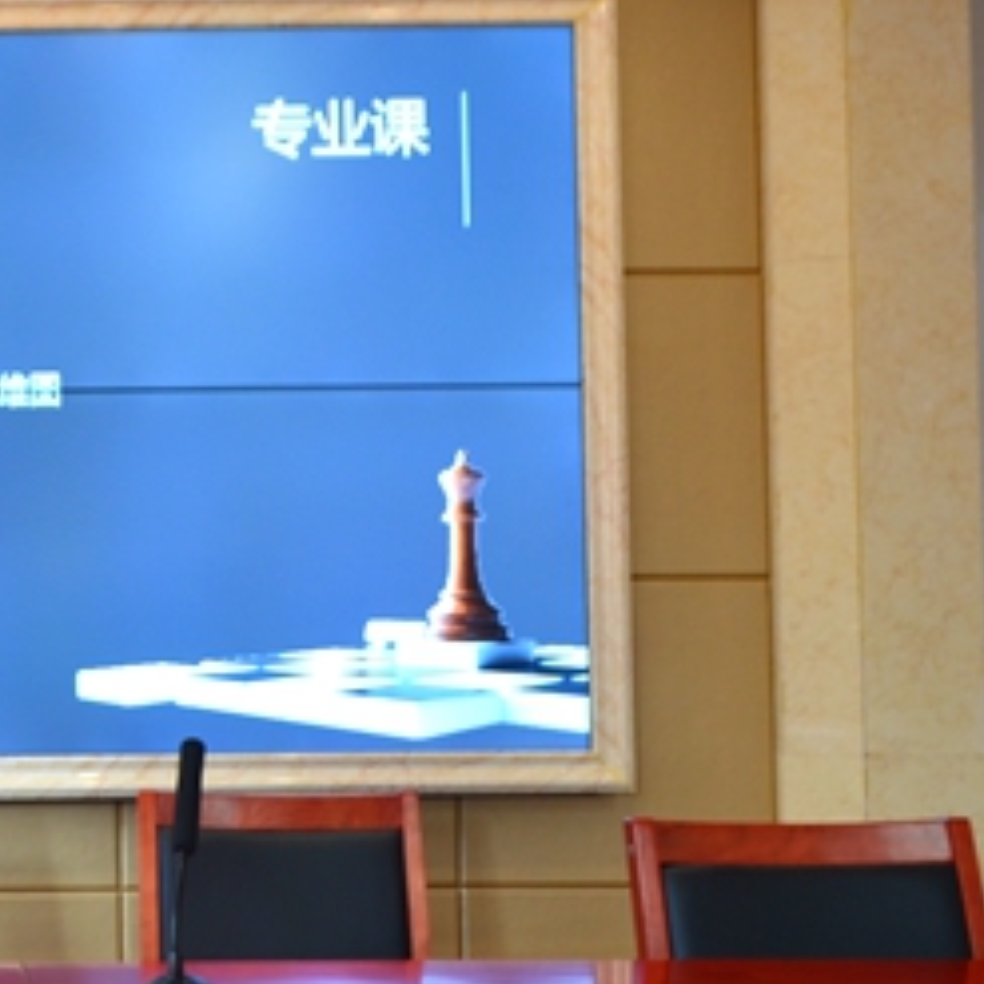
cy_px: 522
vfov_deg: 27.7
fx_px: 1994
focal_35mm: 62
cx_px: -191
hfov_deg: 25.0
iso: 450
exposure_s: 1/15
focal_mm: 20
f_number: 8
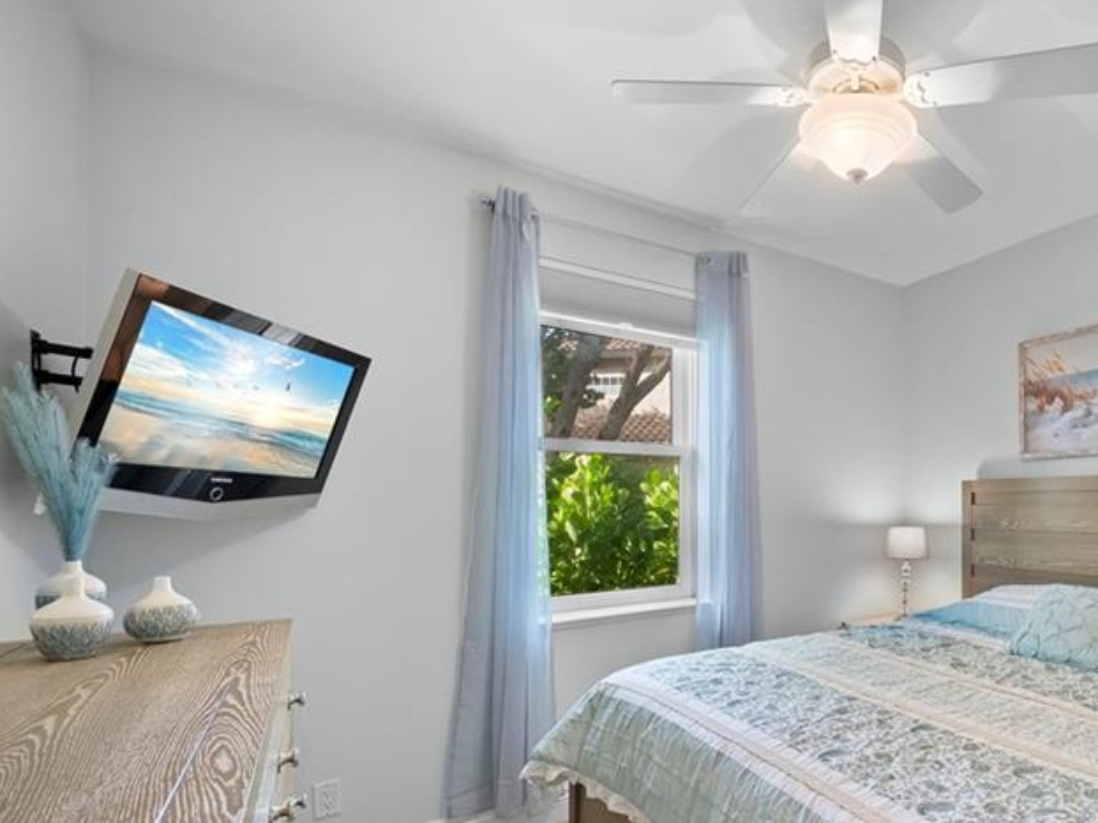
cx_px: 835
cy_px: 517
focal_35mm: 19
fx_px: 602
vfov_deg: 67.5
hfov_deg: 77.8
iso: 2000
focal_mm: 12
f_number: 11
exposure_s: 1/5
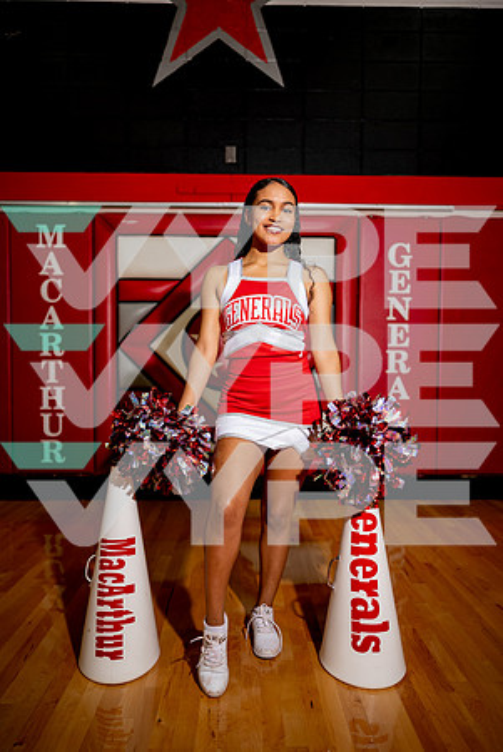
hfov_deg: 53.2
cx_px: 252
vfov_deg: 73.7
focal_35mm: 24
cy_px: 376
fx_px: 502
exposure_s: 1/320
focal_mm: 24
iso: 100
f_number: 1.4
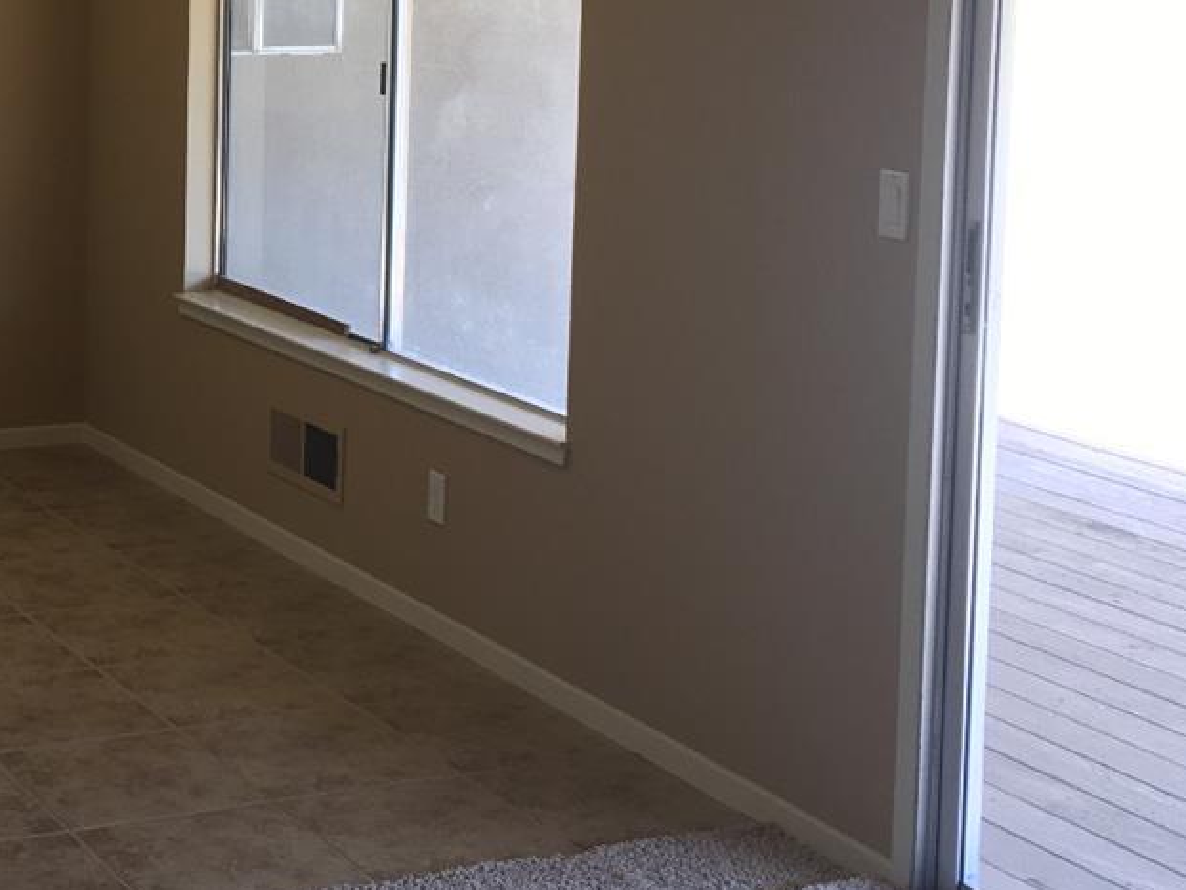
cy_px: 80
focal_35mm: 70
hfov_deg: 26.4
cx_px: 19
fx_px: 2399
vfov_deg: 20.6
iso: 32
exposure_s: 1/40
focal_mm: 4.15
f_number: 2.2
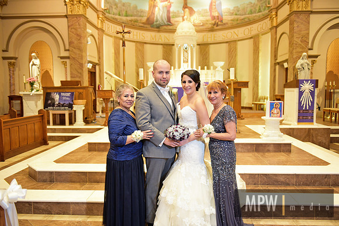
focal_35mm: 32
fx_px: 301
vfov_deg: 41.1
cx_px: 170
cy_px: 113
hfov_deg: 58.7
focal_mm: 32
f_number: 2.8
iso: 2000
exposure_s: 1/160
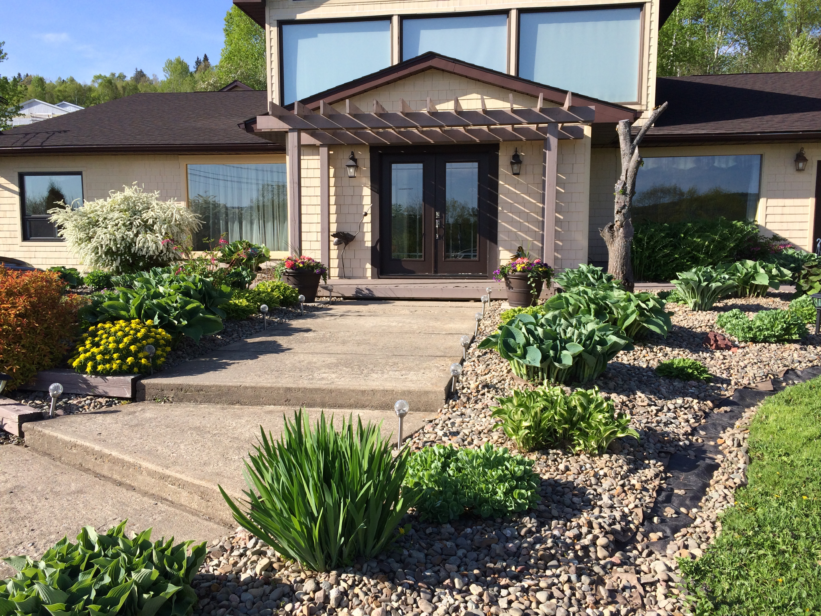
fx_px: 712
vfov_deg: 46.8
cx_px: 410
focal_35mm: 30
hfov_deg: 60.0
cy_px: 308
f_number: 2.2
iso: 32
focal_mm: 4.12
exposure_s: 1/1325
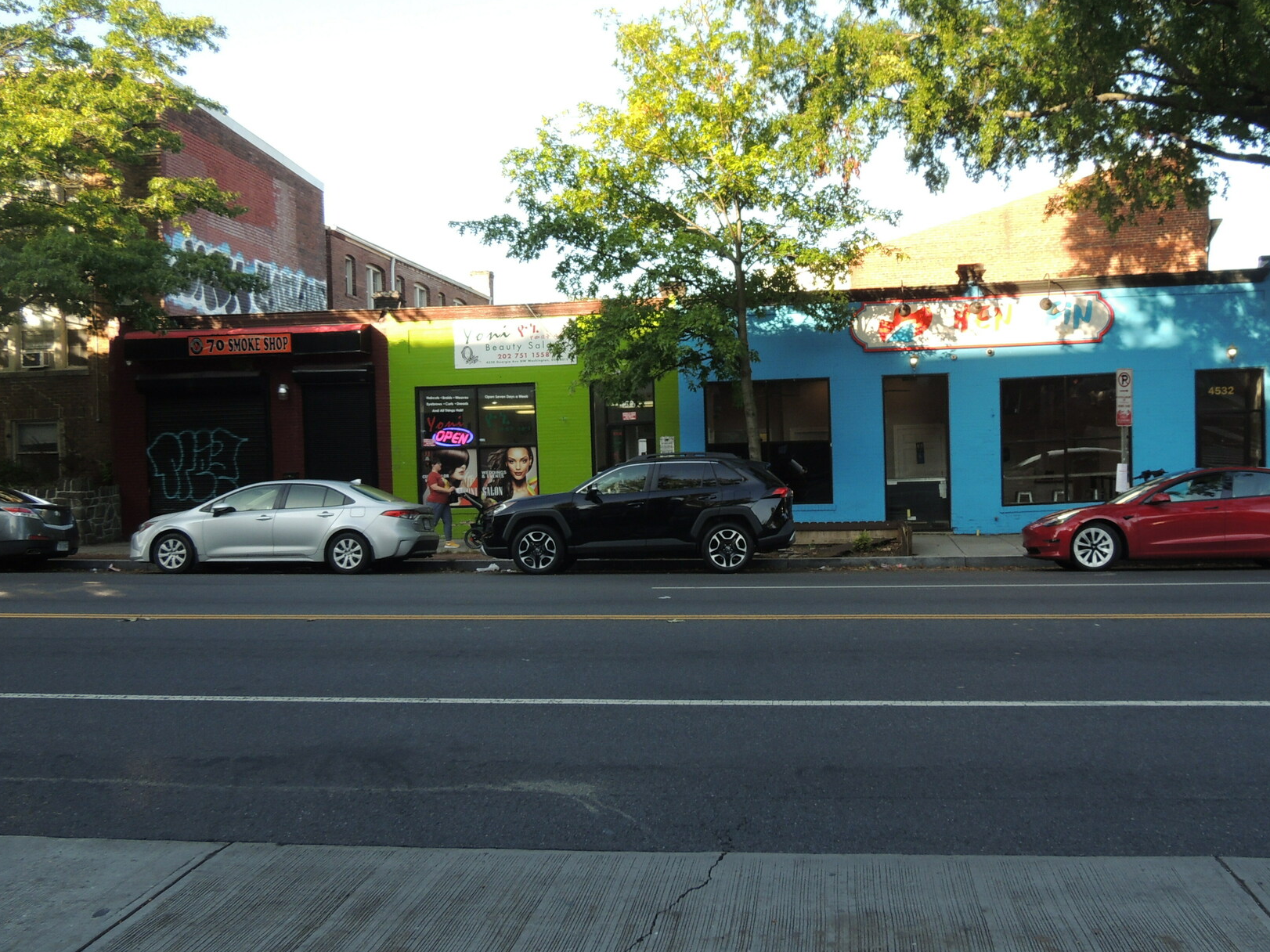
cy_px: 447
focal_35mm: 37
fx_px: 1357
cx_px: 709
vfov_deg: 38.6
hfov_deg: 50.0
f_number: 3.1
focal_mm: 5.3
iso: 100
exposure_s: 1/200
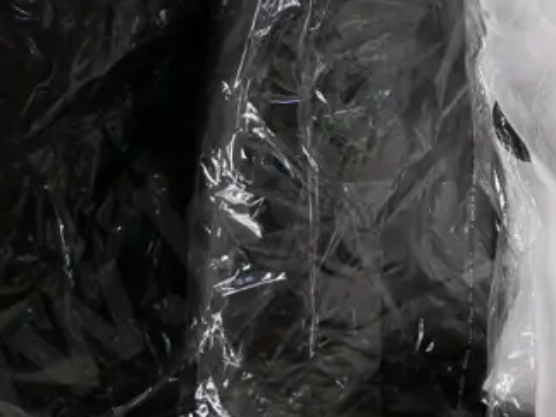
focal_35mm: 146
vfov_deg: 10.1
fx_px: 2344
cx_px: 503
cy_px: 21
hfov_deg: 13.4
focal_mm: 23
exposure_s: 1/60
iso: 1600
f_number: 4.3
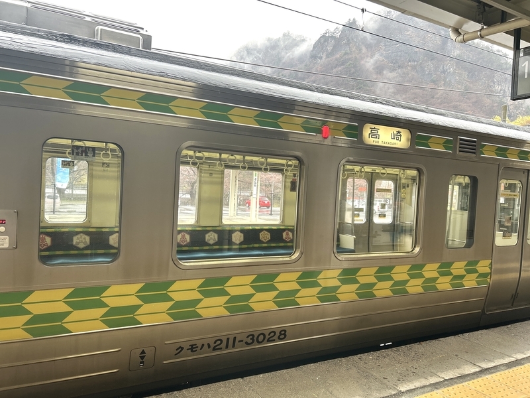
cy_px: 199
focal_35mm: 26
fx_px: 398
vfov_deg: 53.1
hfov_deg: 67.3
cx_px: 265
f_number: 1.5
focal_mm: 5.7
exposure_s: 1/121
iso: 50
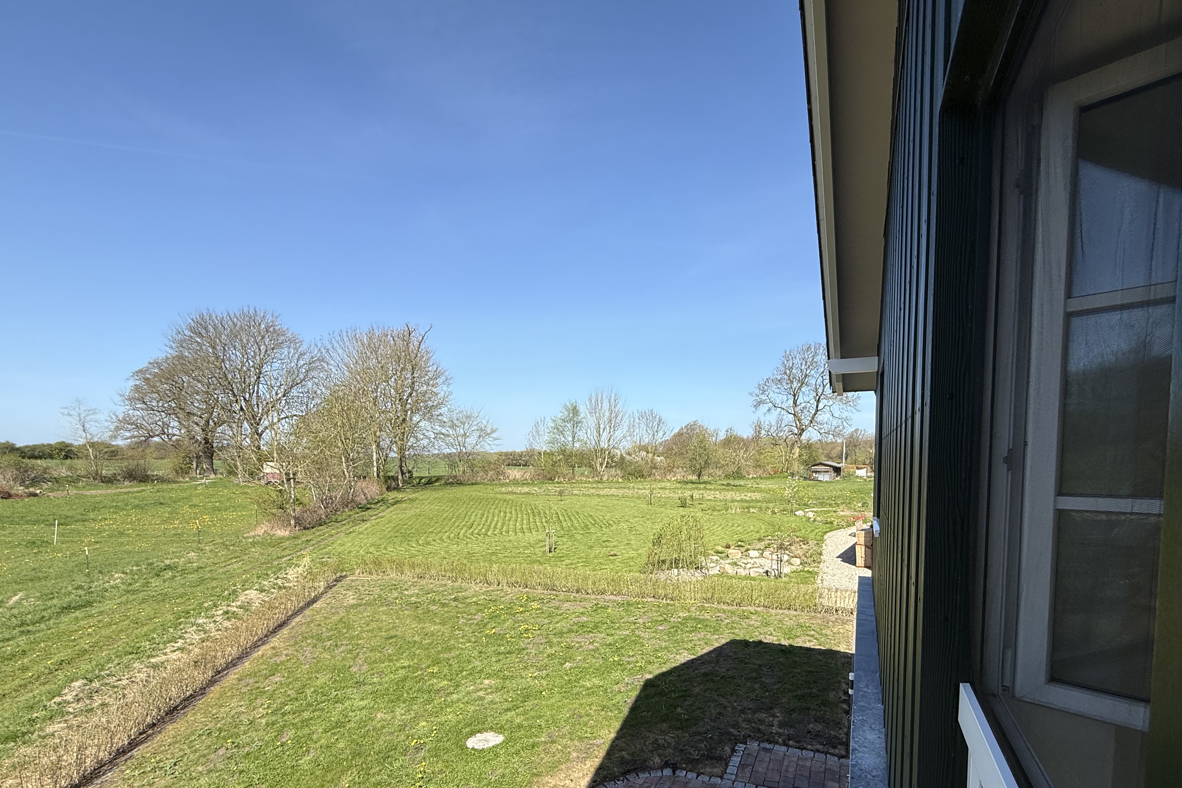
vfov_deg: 69.2
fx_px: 558
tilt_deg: -4.0
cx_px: 647
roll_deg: +0.5
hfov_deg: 93.0
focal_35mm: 17
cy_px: 500
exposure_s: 1/1745
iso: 50
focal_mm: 2.22
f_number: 2.2
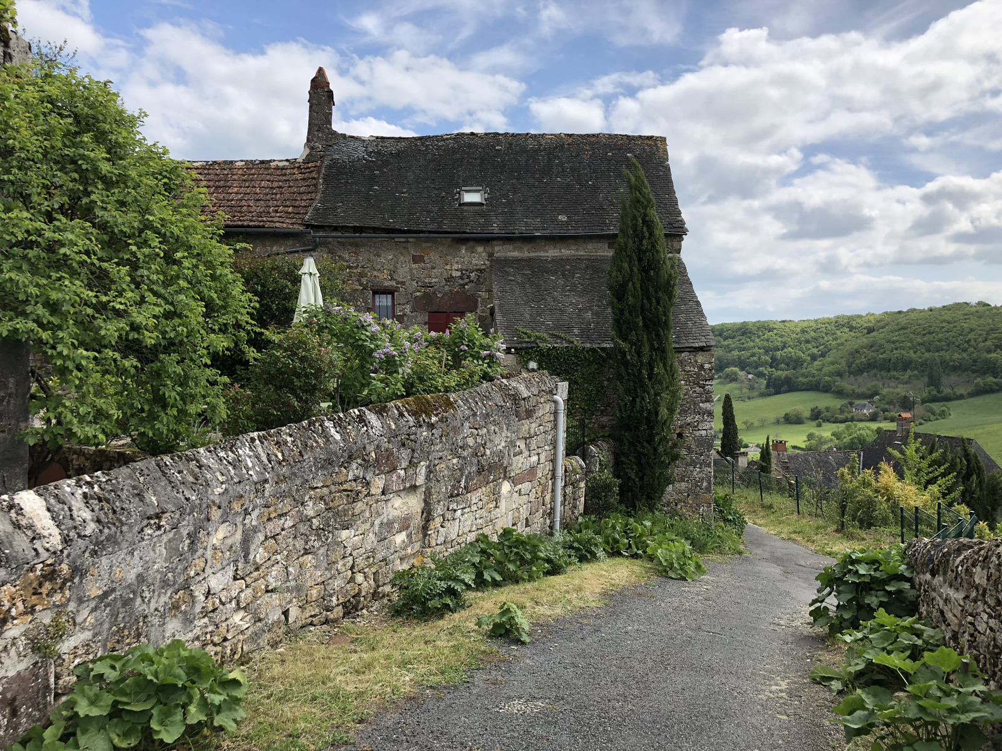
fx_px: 810
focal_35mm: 28
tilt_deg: -0.3
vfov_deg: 49.7
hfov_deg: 63.4
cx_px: 501
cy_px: 376
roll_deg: +0.4
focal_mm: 4
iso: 20
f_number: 1.8
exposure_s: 1/1919
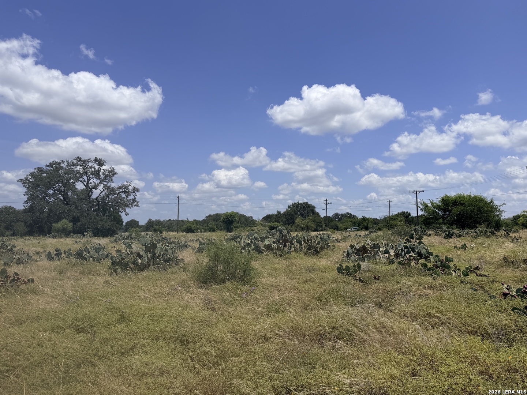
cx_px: 264
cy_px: 198
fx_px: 365
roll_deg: -0.1
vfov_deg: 56.8
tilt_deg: +5.5
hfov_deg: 71.6
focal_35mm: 24
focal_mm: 6.76
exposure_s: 1/9091
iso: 80
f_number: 1.78
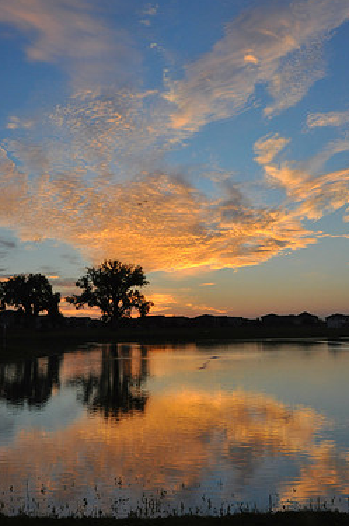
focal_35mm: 36
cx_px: 162
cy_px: 262
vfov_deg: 53.2
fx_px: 525
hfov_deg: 36.8
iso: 800
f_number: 22
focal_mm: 20
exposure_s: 1/15
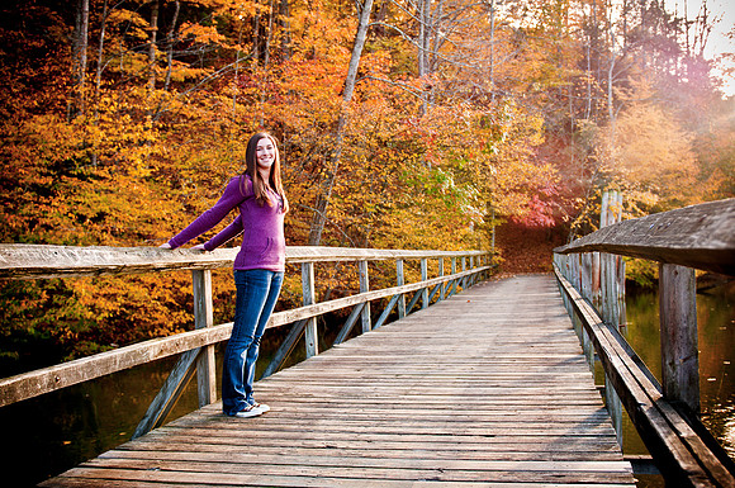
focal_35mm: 36
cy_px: 244
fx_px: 734
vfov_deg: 36.8
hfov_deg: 53.2
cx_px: 368
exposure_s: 1/125
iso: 100
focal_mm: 24
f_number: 2.8
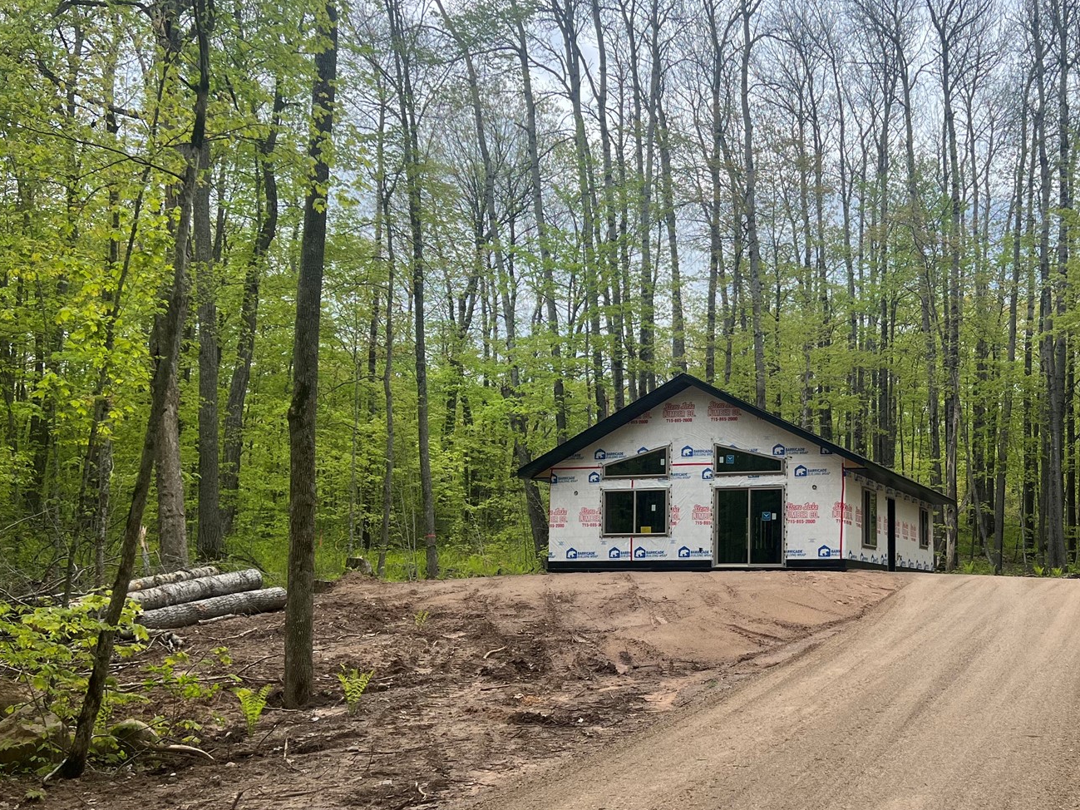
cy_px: 489
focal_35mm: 41
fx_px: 1279
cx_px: 721
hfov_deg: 45.1
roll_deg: -0.5
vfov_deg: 35.0
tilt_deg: +2.8
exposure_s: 1/1724
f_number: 1.5
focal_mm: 5.7
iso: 50
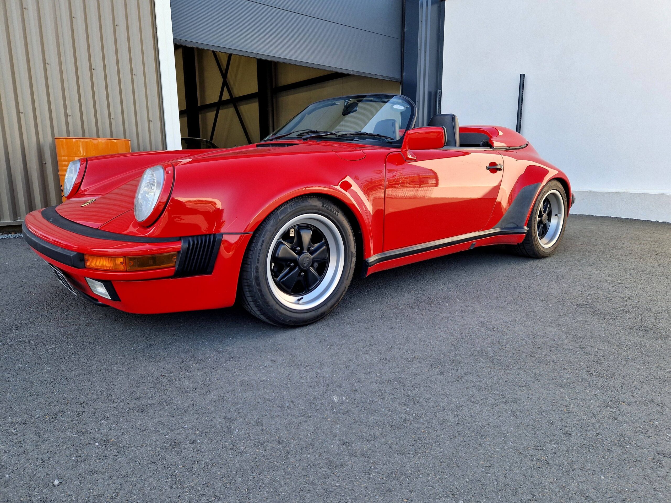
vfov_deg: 58.9
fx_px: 446
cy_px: 252
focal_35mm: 23
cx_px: 336
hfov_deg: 73.9
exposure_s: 1/303
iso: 50
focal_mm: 5.4
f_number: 1.8
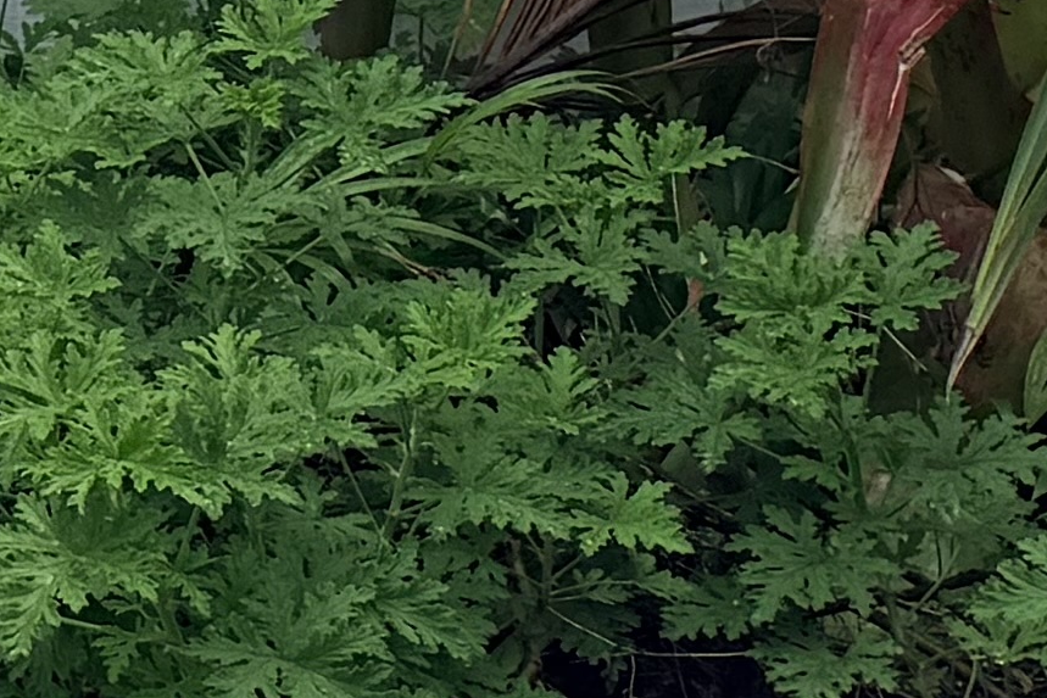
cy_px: -1158
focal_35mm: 166
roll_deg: +1.8
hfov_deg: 9.3
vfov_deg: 7.5
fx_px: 4828
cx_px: -2298
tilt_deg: -0.9
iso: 100
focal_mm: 6.76
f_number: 1.78
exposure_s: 1/2703
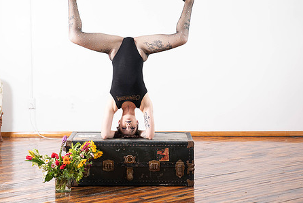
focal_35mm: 91
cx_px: 150
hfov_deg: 22.4
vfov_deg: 15.0
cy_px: 76
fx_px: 766
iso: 320
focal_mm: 70
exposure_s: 1/160
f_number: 2.8
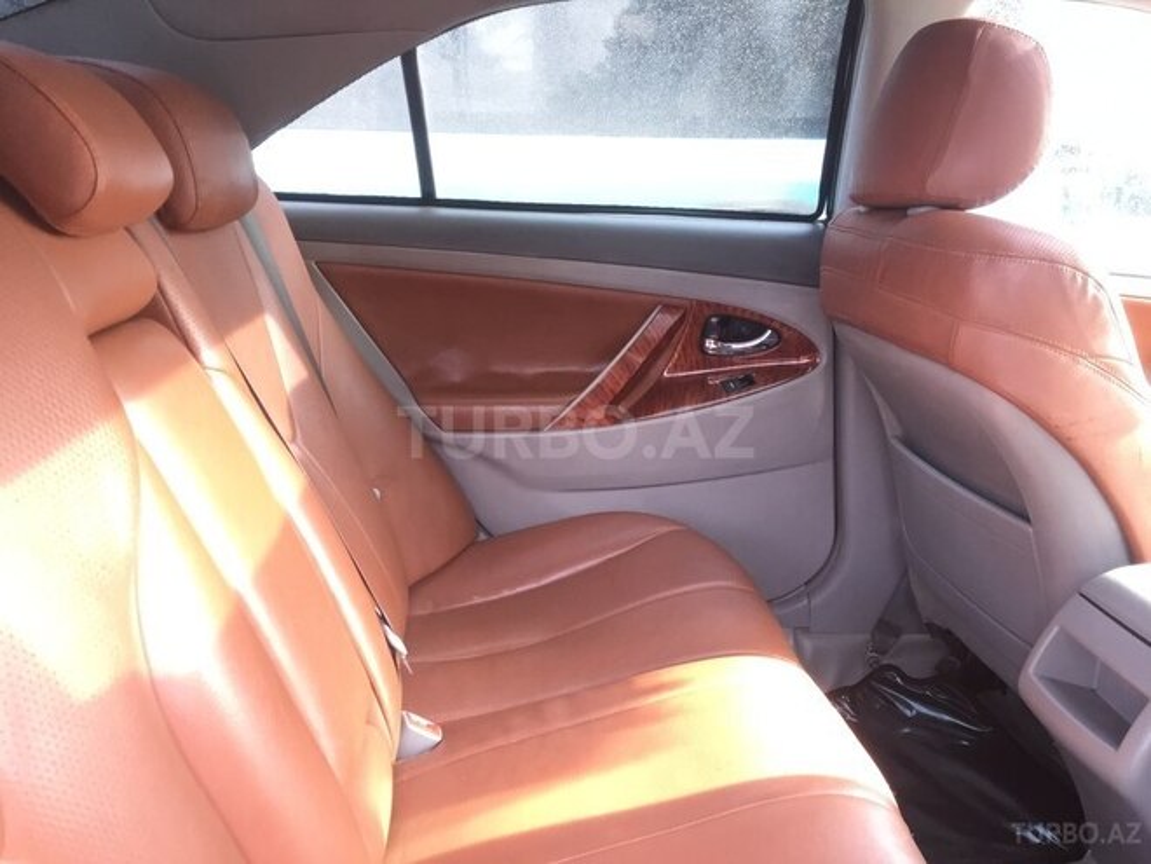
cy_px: 432
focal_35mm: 29
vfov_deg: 48.2
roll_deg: -1.4
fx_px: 964
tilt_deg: -14.8
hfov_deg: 61.7
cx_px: 576
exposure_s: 1/33
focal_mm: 4.15
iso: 64
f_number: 2.2
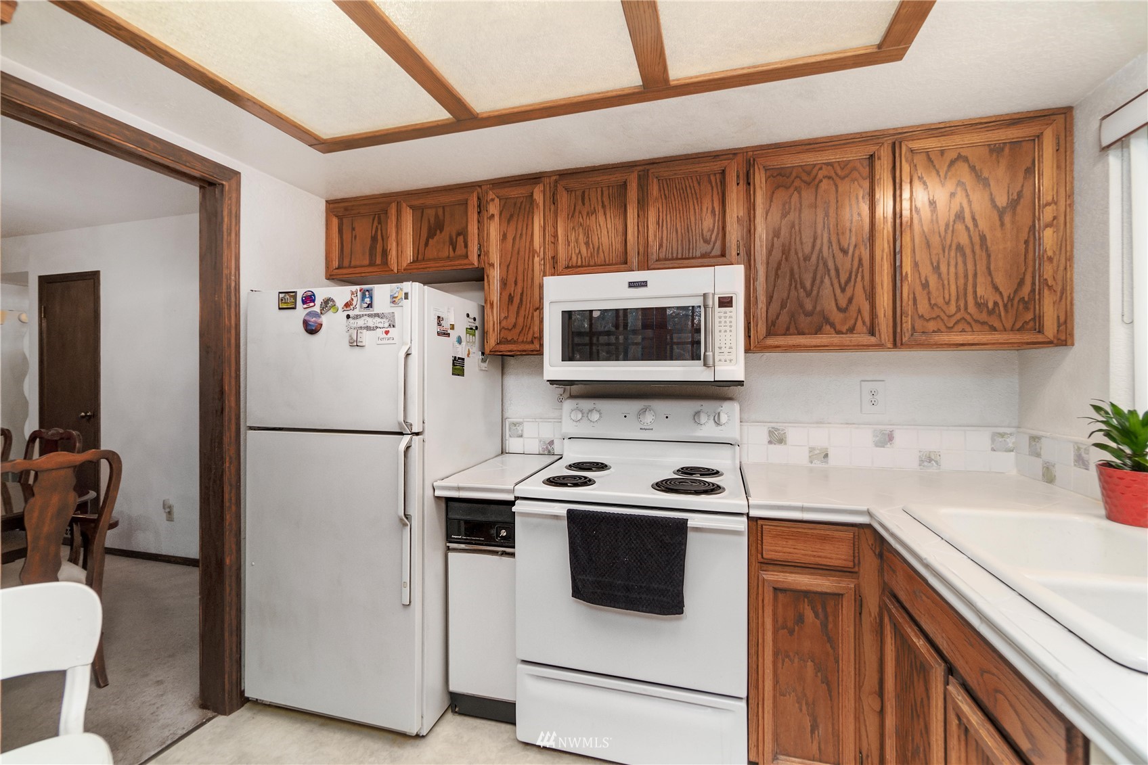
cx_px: 574
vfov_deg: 77.3
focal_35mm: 15
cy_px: 382
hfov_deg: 100.4
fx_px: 478
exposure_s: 1/60
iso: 200
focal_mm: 10
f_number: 6.3
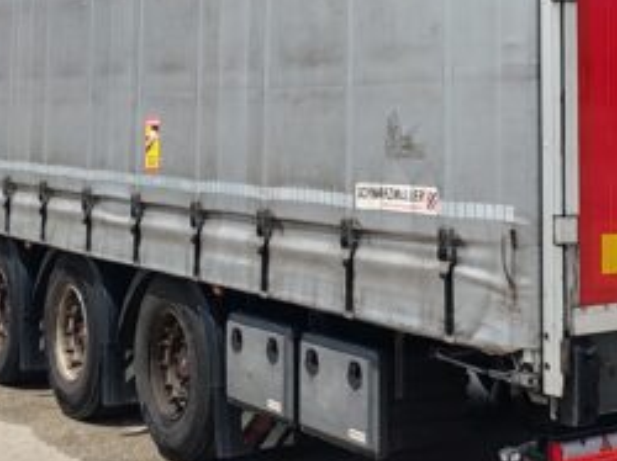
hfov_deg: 23.4
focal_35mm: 83
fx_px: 1478
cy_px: -32
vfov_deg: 17.2
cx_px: 442
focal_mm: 6.12
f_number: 1.9
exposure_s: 1/720
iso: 50
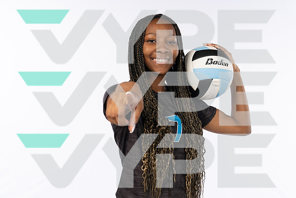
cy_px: 99
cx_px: 148
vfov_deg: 23.4
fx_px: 477
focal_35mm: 58
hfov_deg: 34.5
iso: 200
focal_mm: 58
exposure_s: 1/250
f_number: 7.1
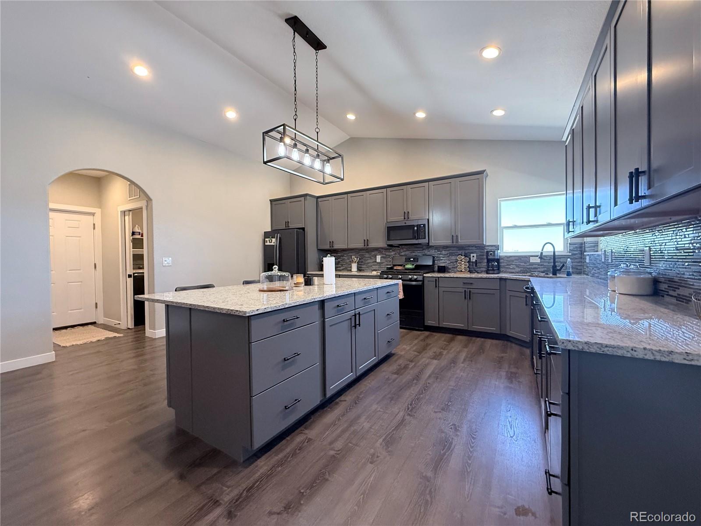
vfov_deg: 85.7
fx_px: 284
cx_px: 350
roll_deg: +0.6
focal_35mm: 14
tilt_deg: -0.9
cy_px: 263
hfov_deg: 102.1
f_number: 2.2
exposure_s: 1/120
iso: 500
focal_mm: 2.22
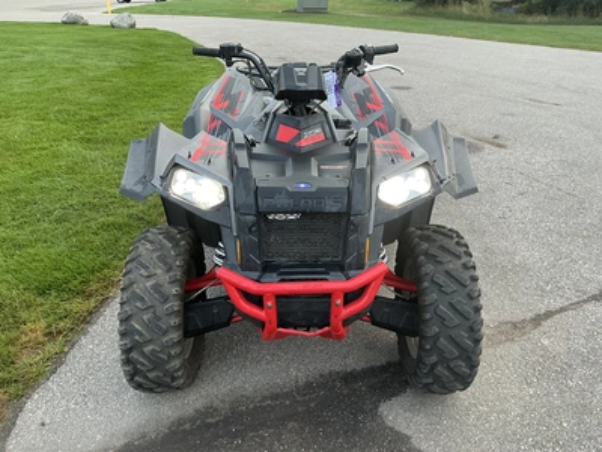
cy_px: 226
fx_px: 487
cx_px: 301
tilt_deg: -26.5
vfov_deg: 49.7
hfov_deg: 63.4
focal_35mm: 28
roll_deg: -1.8
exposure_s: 1/122
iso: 32
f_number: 1.8
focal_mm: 3
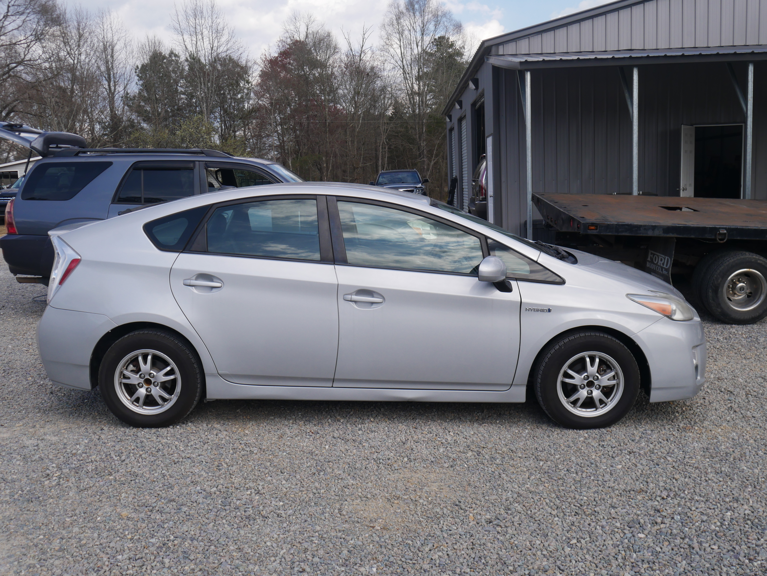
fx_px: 798
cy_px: 288
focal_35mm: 36
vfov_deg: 39.7
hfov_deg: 51.3
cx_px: 384
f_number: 8
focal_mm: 18
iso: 200
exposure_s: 1/400
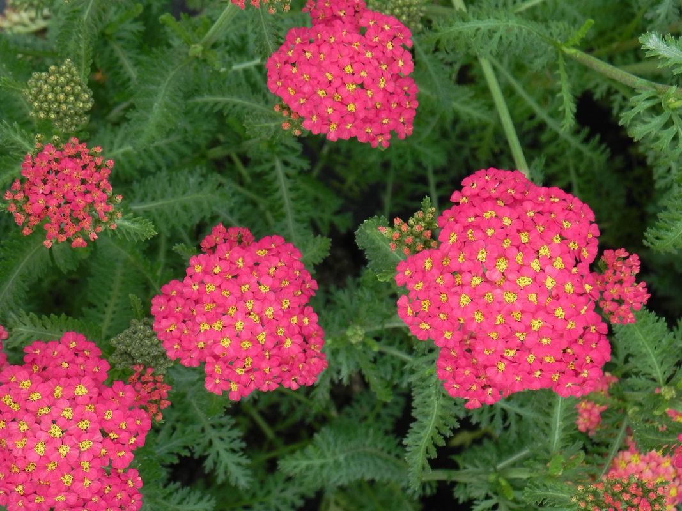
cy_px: 256
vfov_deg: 14.1
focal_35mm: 105
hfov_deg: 18.7
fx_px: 2068
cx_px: 341
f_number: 4.5
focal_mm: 18.8
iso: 160
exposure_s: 1/400
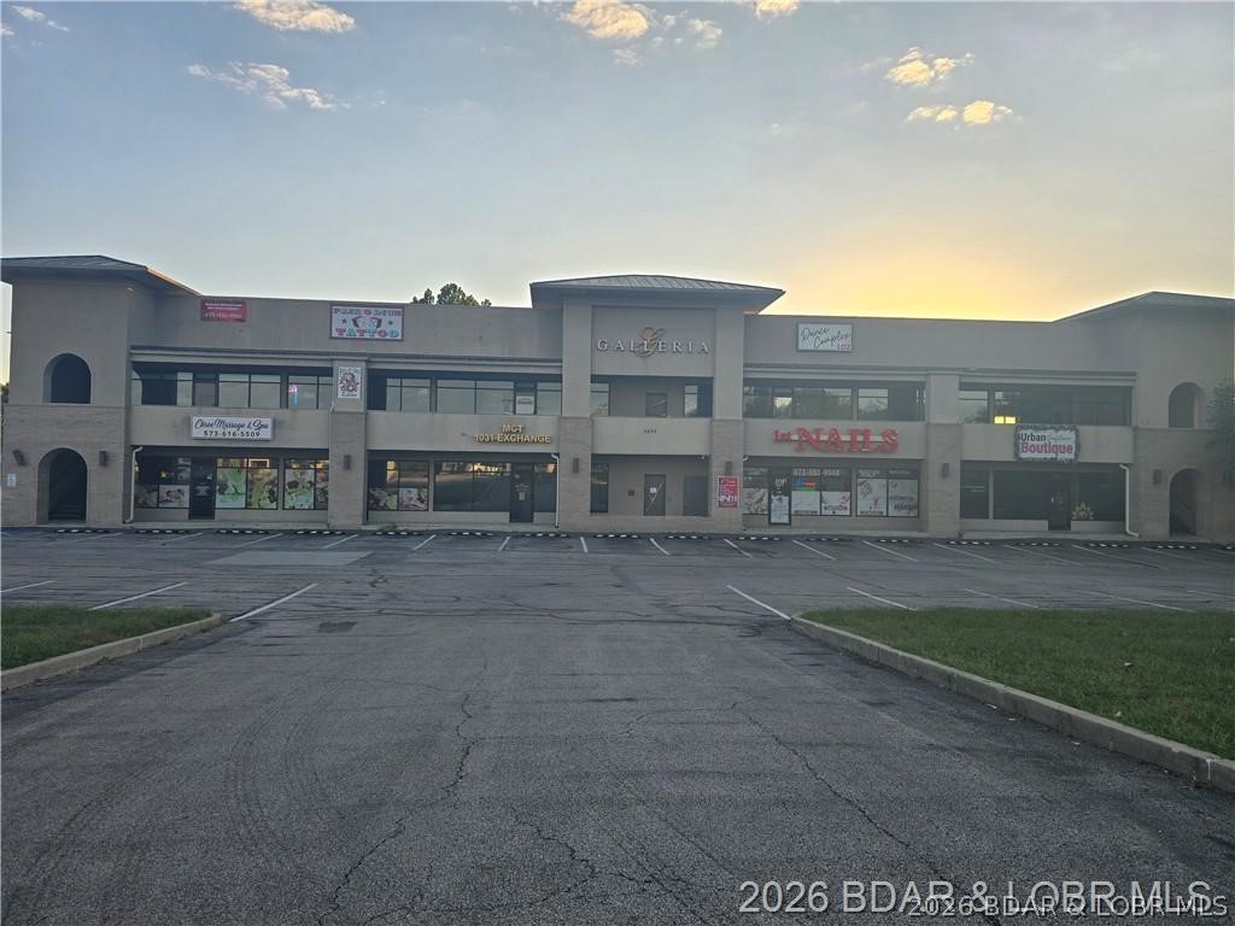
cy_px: 463
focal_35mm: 23
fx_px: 821
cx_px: 618
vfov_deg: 58.9
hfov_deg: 73.9
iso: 12
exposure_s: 1/603
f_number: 1.7
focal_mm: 6.3
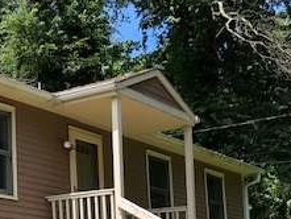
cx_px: -90
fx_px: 681
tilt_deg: +8.0
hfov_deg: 21.7
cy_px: 228
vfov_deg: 17.7
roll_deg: +0.4
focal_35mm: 81
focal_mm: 4
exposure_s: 1/657
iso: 20
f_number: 1.8
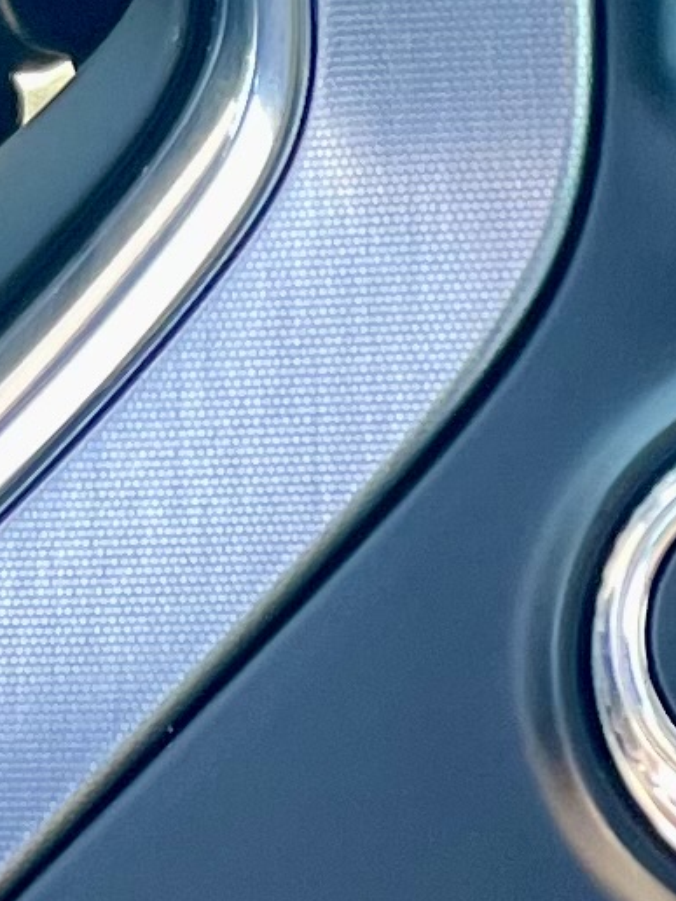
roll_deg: +1.4
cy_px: 929
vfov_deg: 9.7
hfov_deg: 6.5
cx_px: 2245
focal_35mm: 203
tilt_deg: -24.5
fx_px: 5286
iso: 125
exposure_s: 1/121
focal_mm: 5.1
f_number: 1.6
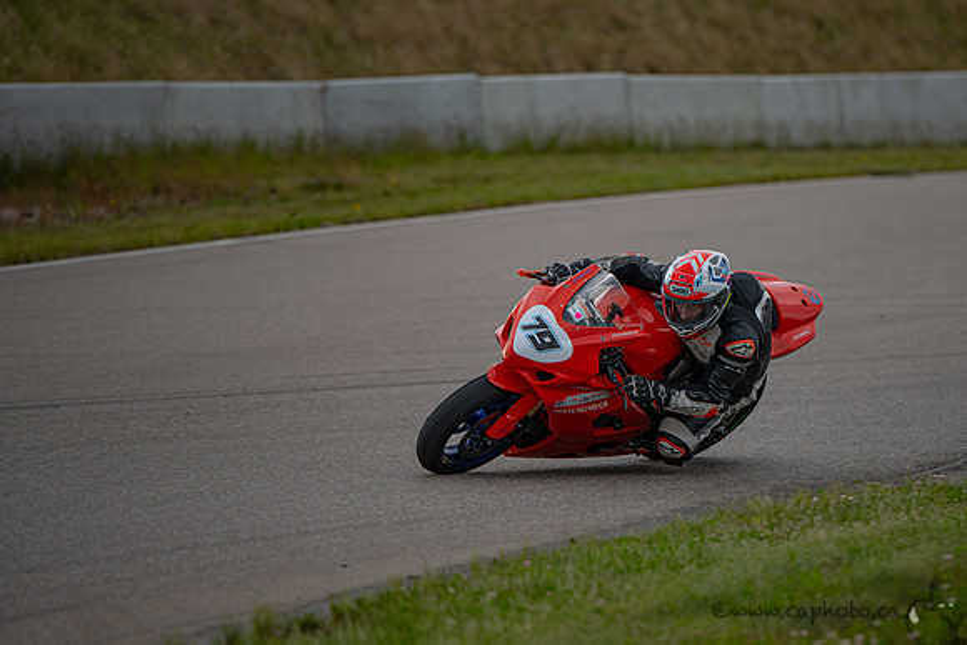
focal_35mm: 261
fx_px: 7006
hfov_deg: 7.9
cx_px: 630
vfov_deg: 5.3
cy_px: 322
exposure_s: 1/1600
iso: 100
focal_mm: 200
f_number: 2.8
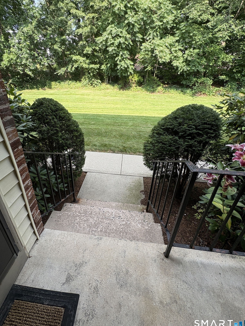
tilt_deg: -26.4
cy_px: 144
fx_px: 151
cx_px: 111
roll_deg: -1.5
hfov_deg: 77.9
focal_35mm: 16
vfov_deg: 94.1
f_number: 2.2
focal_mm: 2.22
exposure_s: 1/341
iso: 40
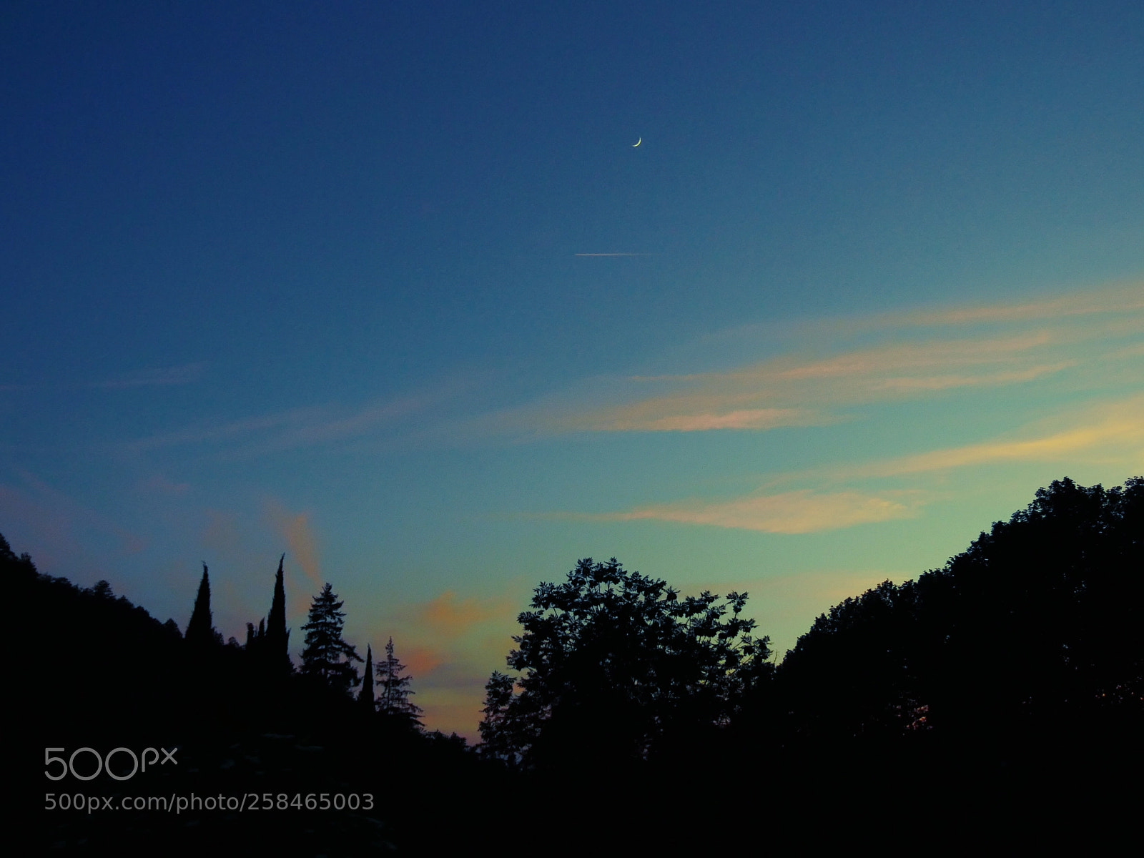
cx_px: 572
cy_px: 429
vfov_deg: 39.7
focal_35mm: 36
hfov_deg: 51.4
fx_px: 1190
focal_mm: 14
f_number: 3.5
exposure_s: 1/1000
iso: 1000
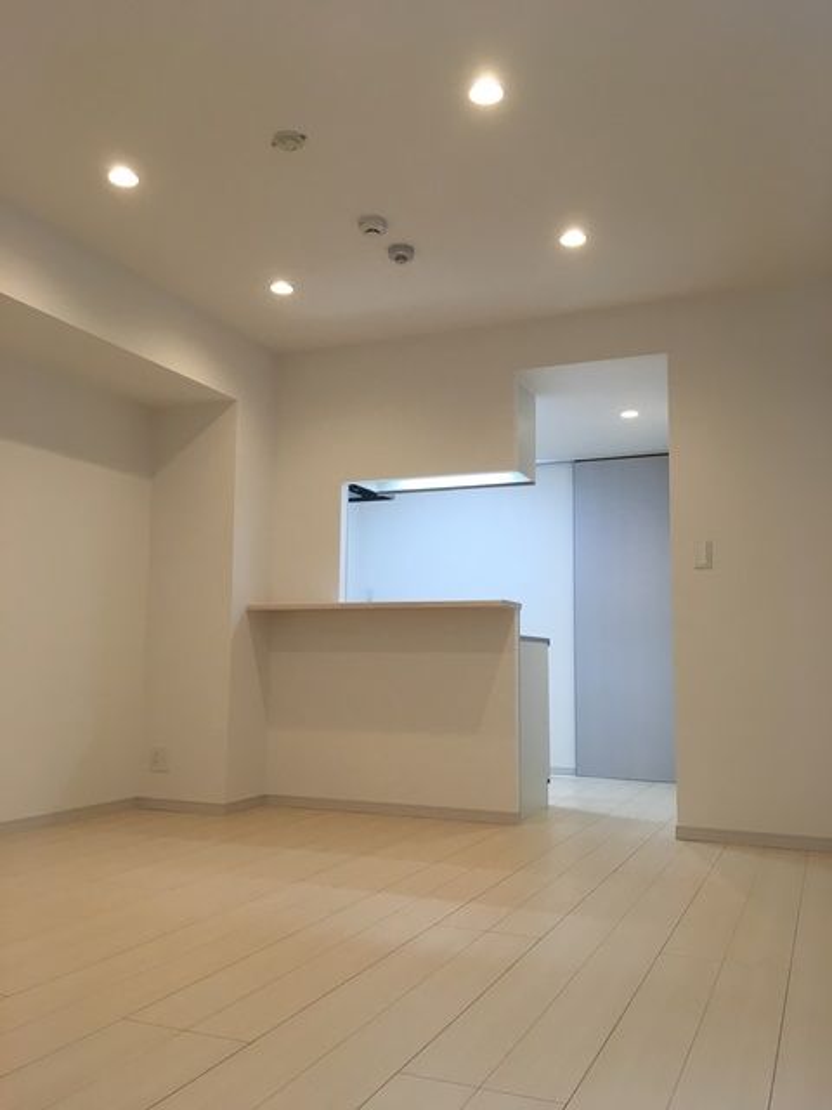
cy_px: 555
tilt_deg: +5.2
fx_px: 929
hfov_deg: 48.2
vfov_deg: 61.7
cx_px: 416
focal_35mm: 29
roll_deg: -1.0
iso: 25
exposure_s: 1/30
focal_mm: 4.15
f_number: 2.2
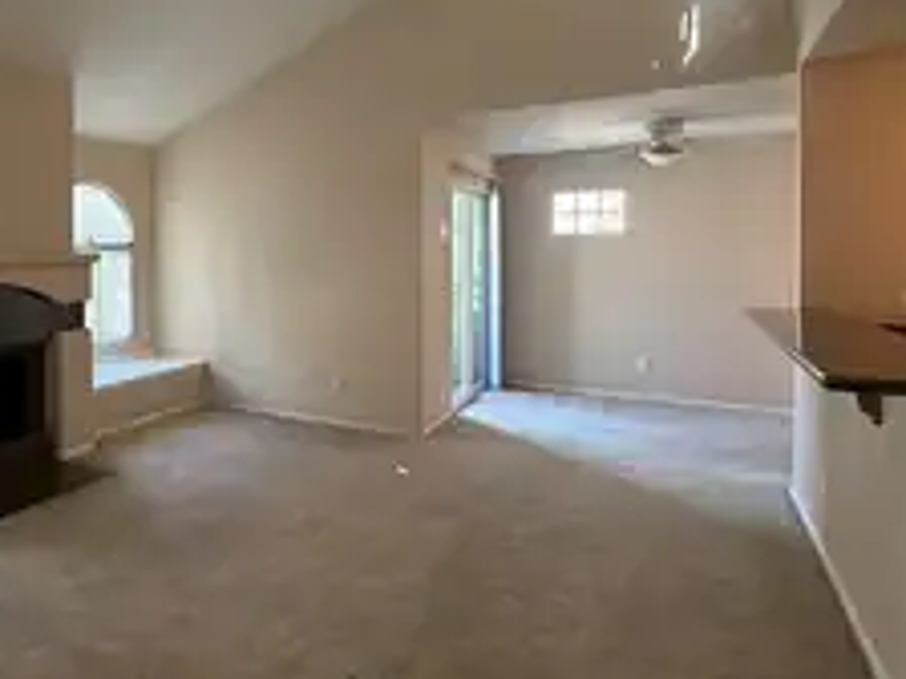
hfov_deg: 64.7
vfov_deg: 54.3
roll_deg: -0.2
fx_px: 654
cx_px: 214
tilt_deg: -0.4
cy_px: 259
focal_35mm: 25
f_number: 2.2
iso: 160
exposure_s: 1/60
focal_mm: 2.22
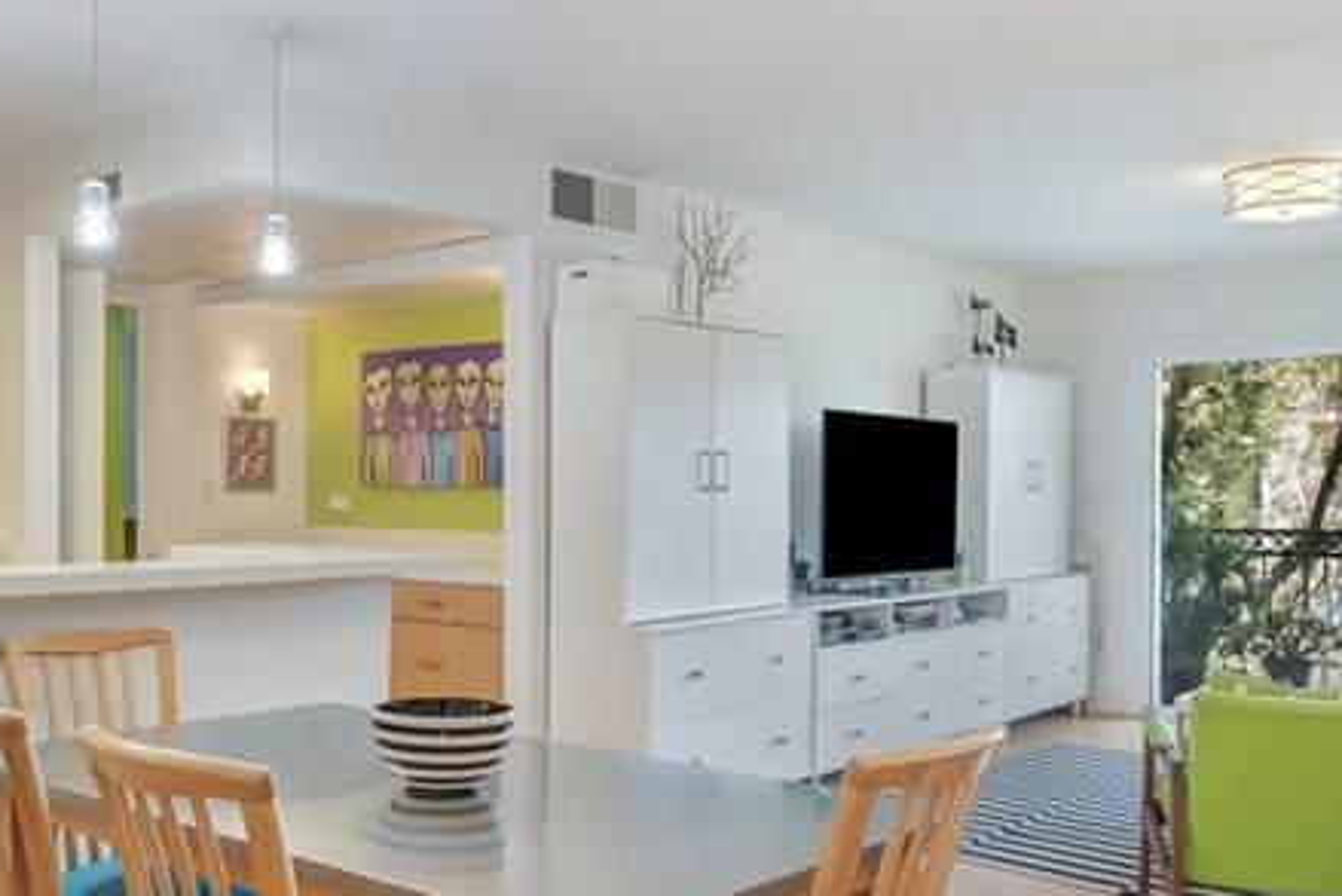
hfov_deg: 53.7
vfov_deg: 37.8
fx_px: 1305
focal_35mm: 35
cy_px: 498
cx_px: 489
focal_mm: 10
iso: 640
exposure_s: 1/30
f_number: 7.1
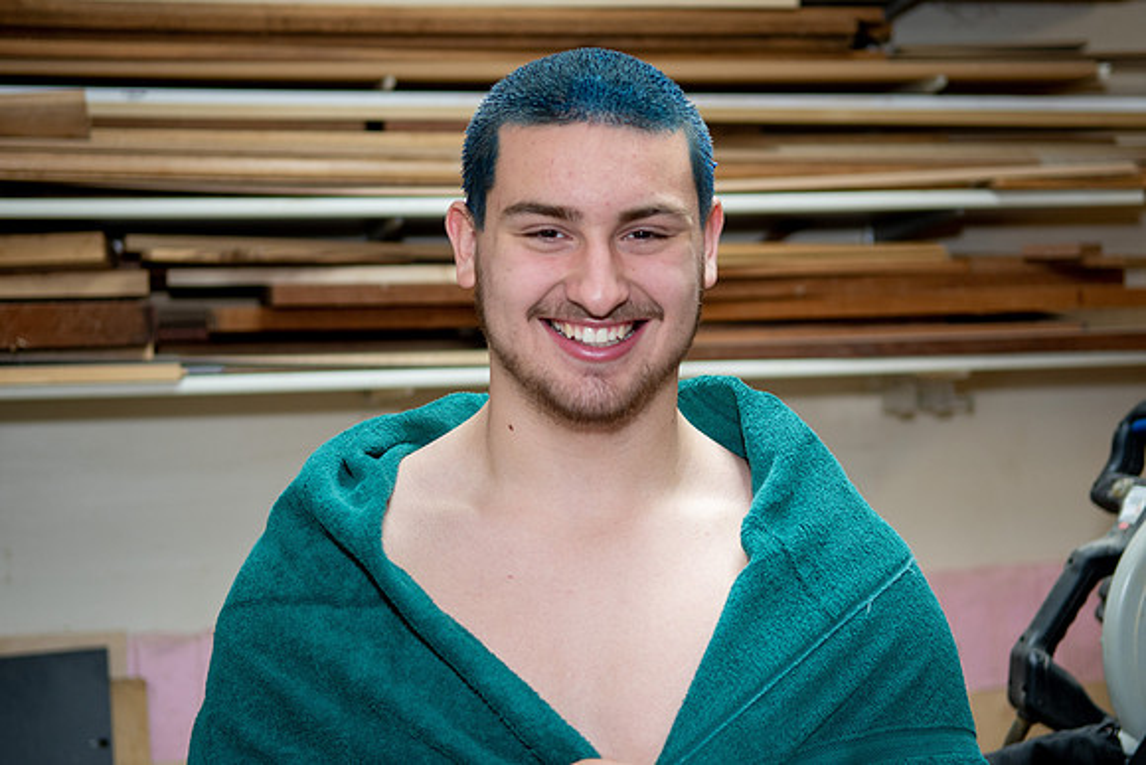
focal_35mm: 68
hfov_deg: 29.9
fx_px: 2149
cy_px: 382
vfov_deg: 20.2
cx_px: 573
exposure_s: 1/200
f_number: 2.8
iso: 400
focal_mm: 45
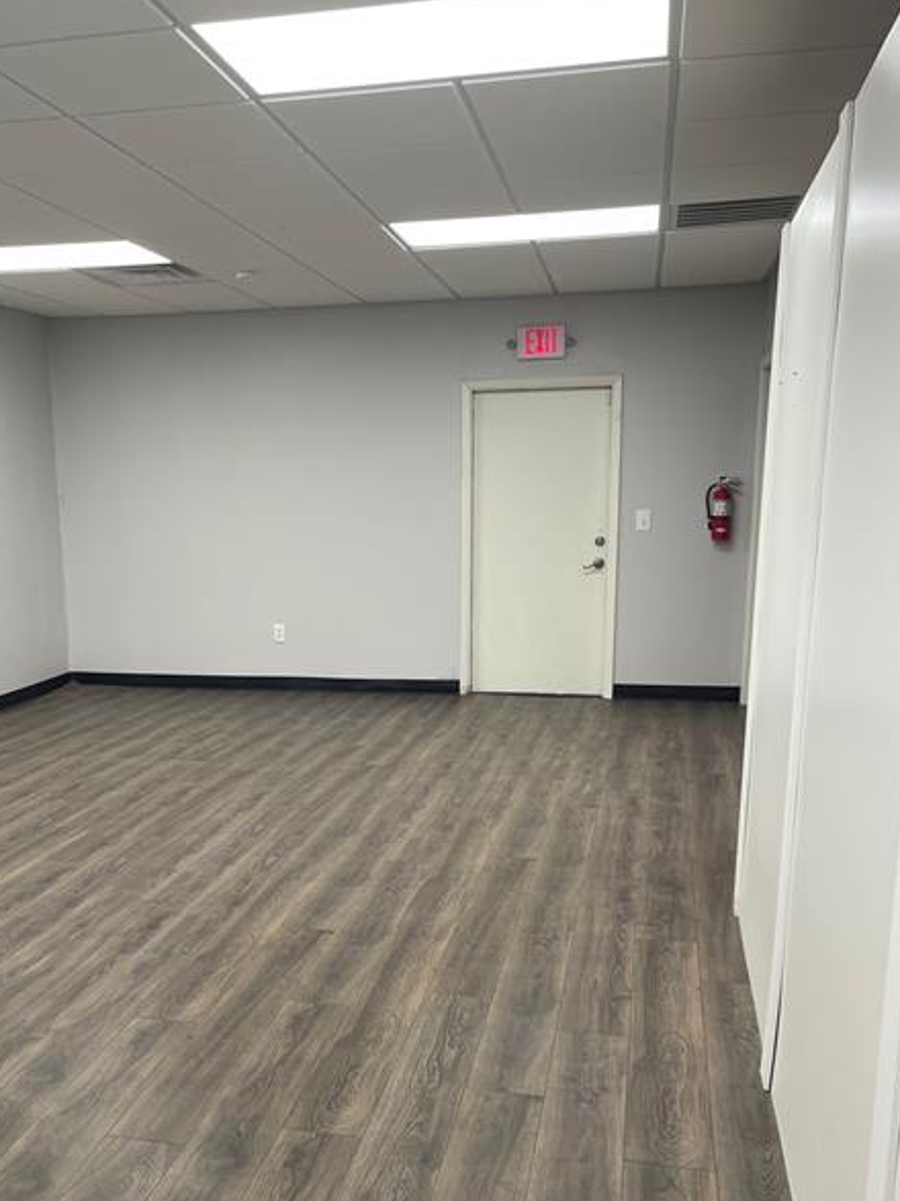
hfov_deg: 41.5
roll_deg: +2.2
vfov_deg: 53.5
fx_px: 1179
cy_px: 728
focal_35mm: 34
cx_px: 350
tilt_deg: -10.2
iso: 80
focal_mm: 5.1
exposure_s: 1/120
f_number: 1.6
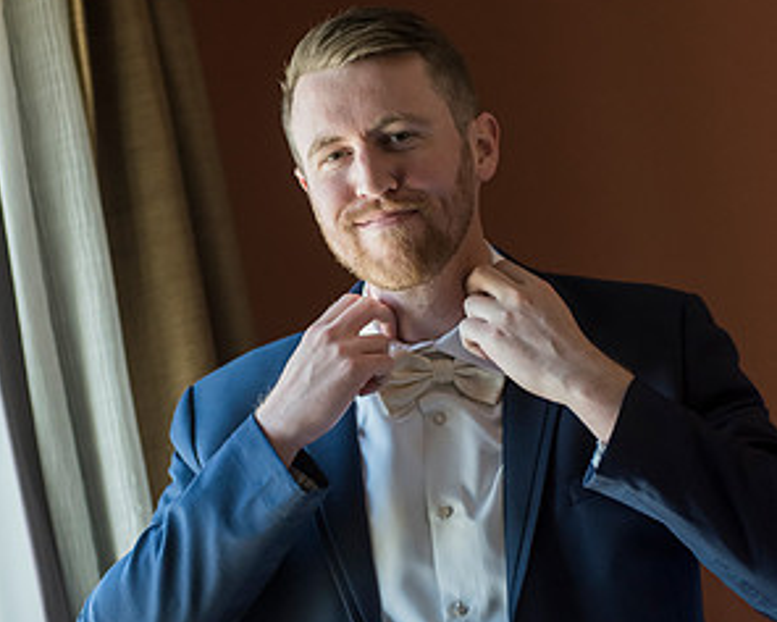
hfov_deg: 16.9
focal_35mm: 114
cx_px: 386
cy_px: 341
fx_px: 2622
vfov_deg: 13.5
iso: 2500
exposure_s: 1/640
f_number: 3.5
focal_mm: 80
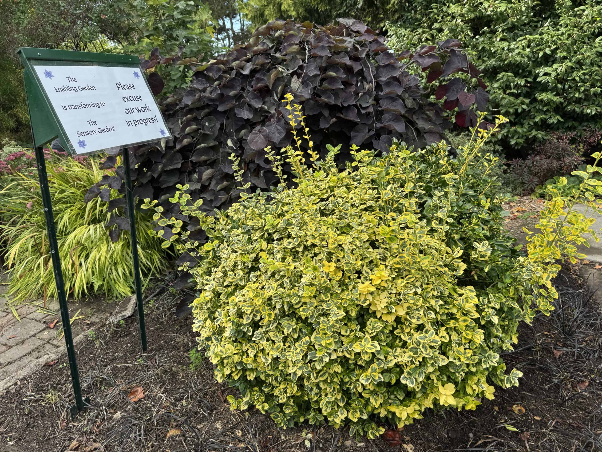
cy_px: 226
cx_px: 301
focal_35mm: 24
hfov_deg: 71.6
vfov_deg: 56.8
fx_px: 417
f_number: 1.78
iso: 80
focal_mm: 6.76
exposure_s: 1/802
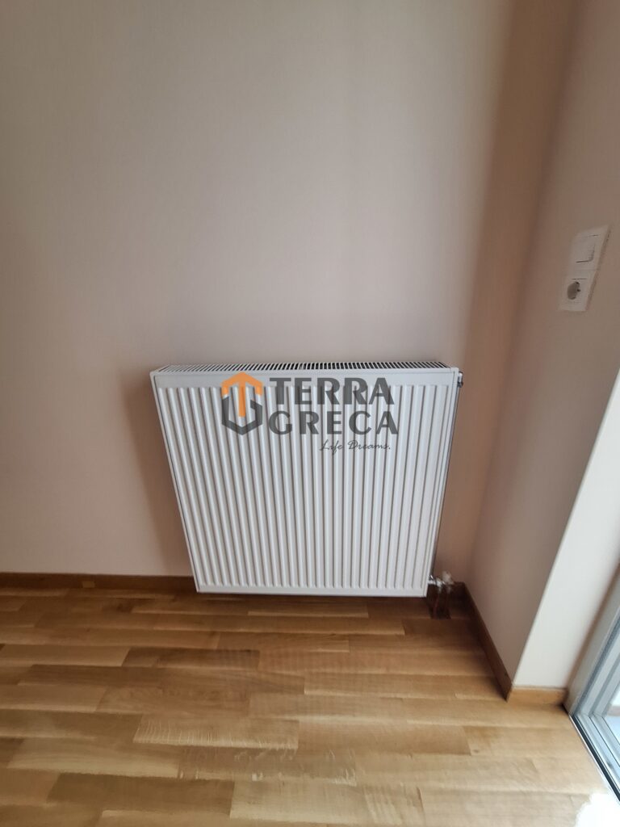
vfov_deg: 106.2
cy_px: 414
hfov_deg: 89.9
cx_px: 310
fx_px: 310
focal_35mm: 13
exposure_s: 1/40
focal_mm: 1.74
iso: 100
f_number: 2.2
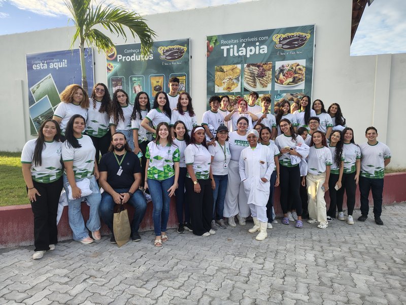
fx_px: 281
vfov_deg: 56.8
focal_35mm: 24
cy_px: 152
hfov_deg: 71.6
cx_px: 203
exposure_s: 1/246
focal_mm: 5.56
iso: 100
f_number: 1.8
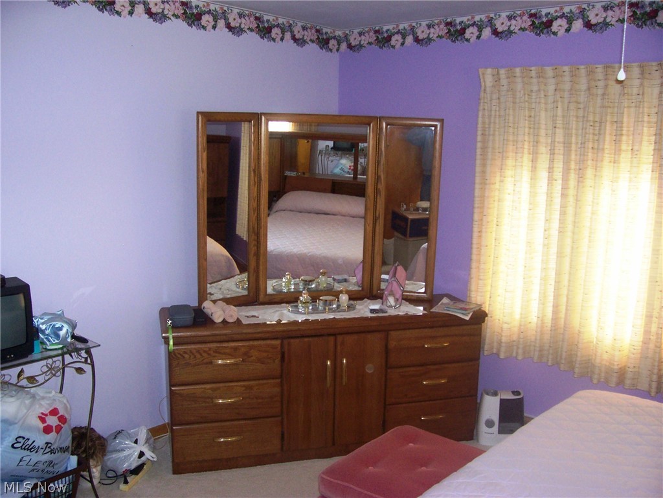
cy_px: 249
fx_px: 651
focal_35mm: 34
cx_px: 332
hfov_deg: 54.0
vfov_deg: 41.8
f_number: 2.7
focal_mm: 5.6
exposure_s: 1/112
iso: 140
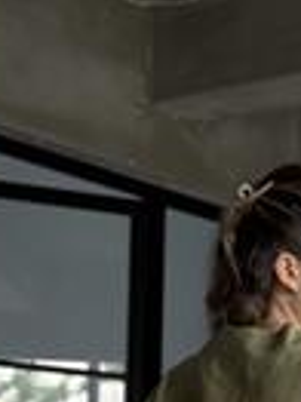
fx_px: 1812
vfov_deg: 12.0
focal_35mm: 156
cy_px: 651
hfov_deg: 9.4
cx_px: 301
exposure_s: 1/60
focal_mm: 6.76
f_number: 1.78
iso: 160
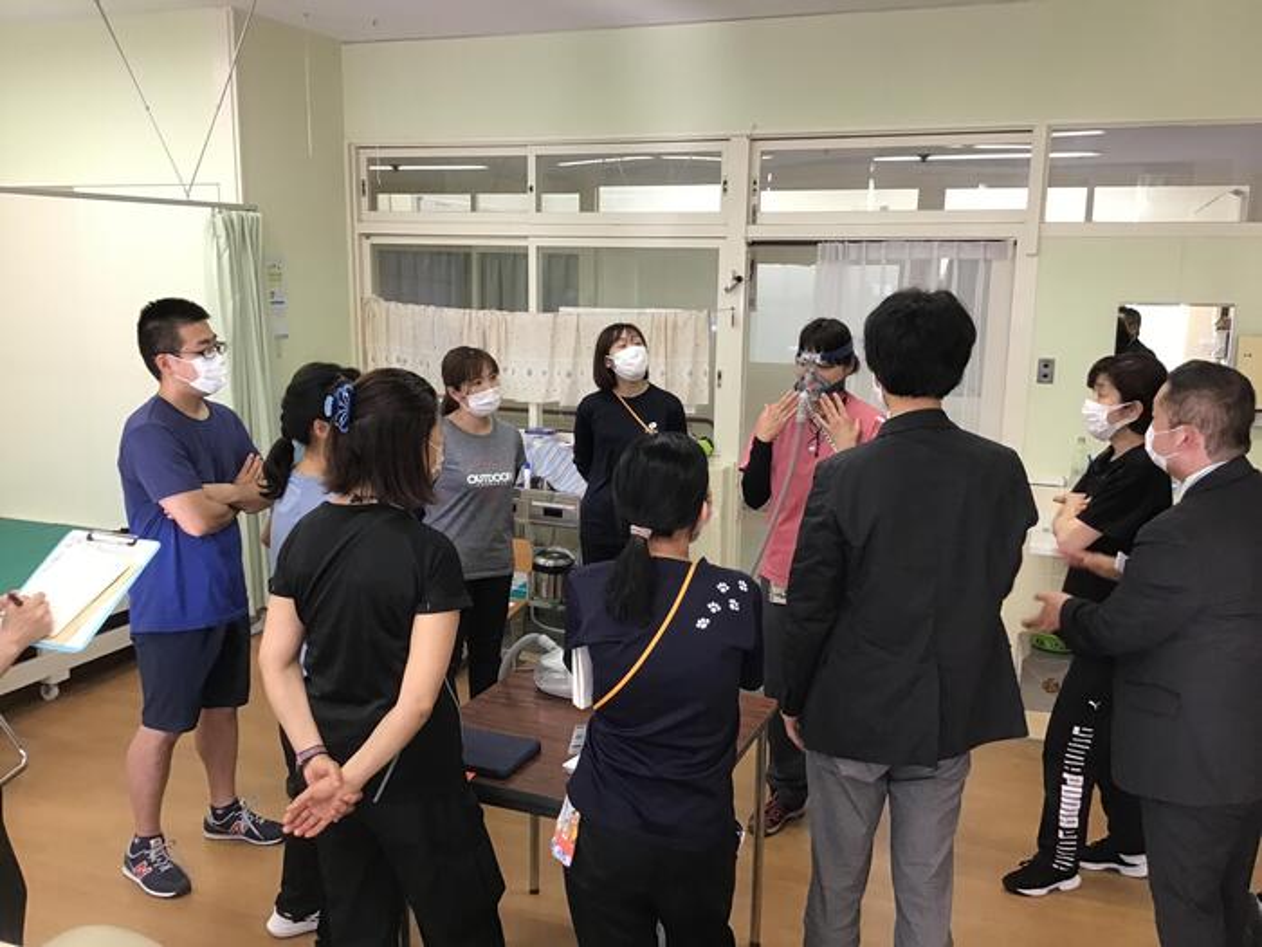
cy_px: 474
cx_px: 631
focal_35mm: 31
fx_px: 1130
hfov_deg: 58.4
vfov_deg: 45.4
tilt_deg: -9.1
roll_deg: -1.9
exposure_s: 1/30
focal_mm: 3.3
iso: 100
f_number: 2.4
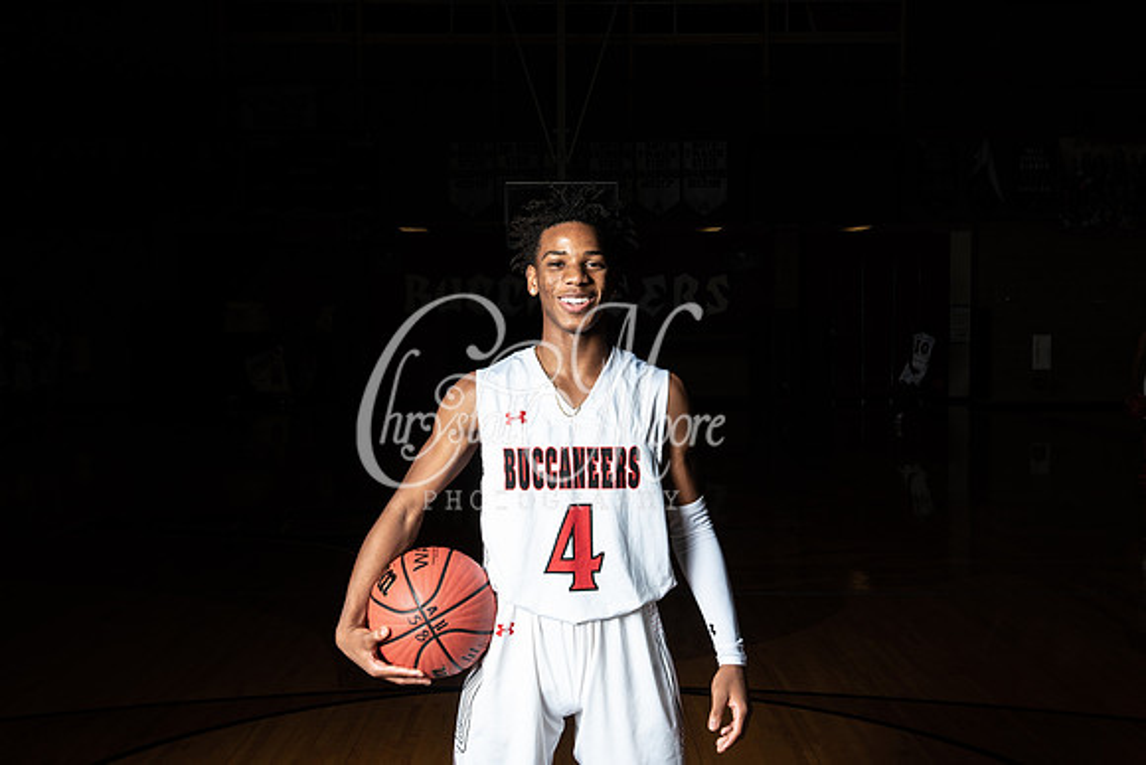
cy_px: 382
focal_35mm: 44
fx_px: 1401
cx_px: 573
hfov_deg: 44.5
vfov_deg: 30.5
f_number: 14
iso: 320
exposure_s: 1/200
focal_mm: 44
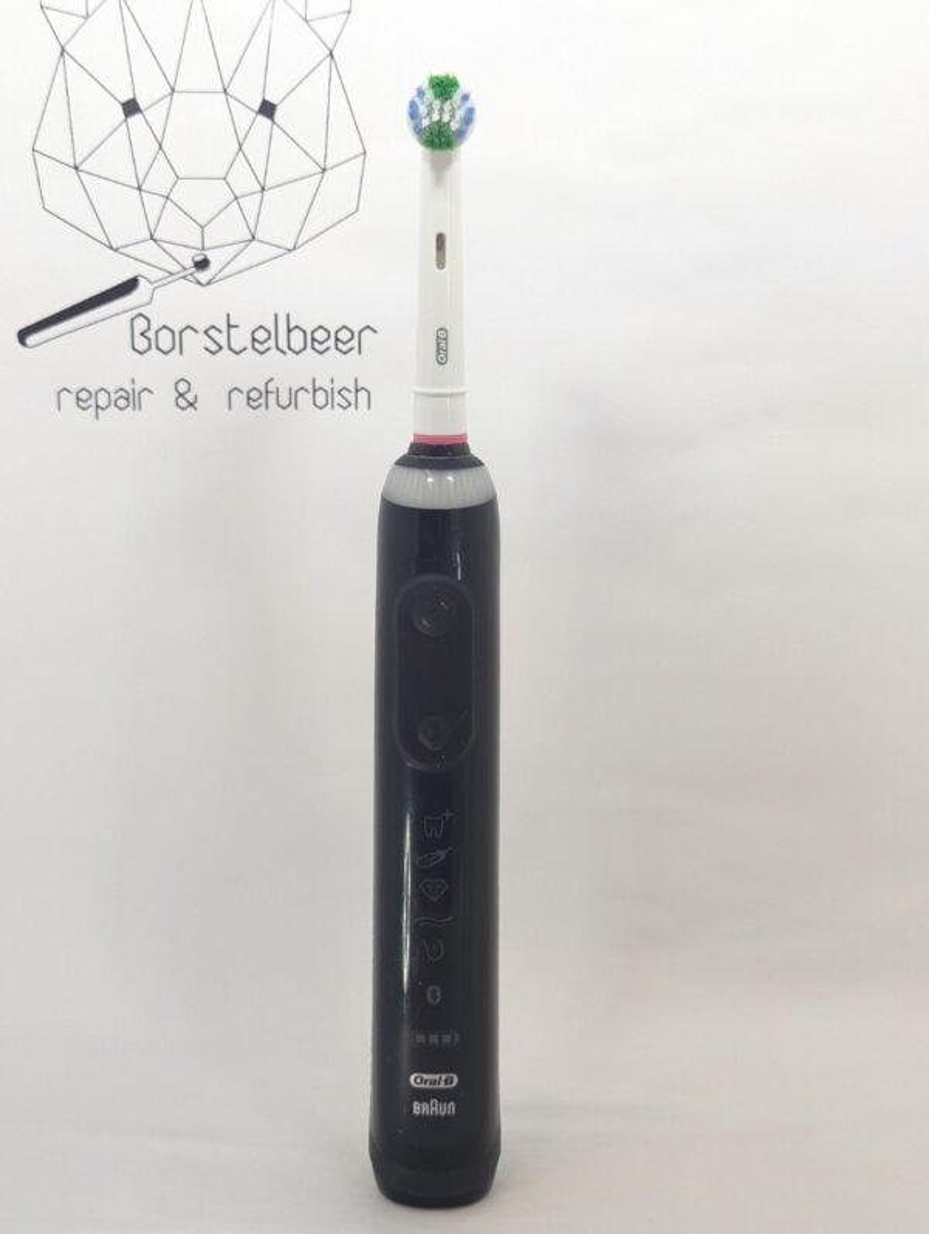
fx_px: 1713
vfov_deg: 39.6
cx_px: 464
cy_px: 617
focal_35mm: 48
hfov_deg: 30.3
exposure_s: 1/99.9
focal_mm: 6.81
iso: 128
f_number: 1.85
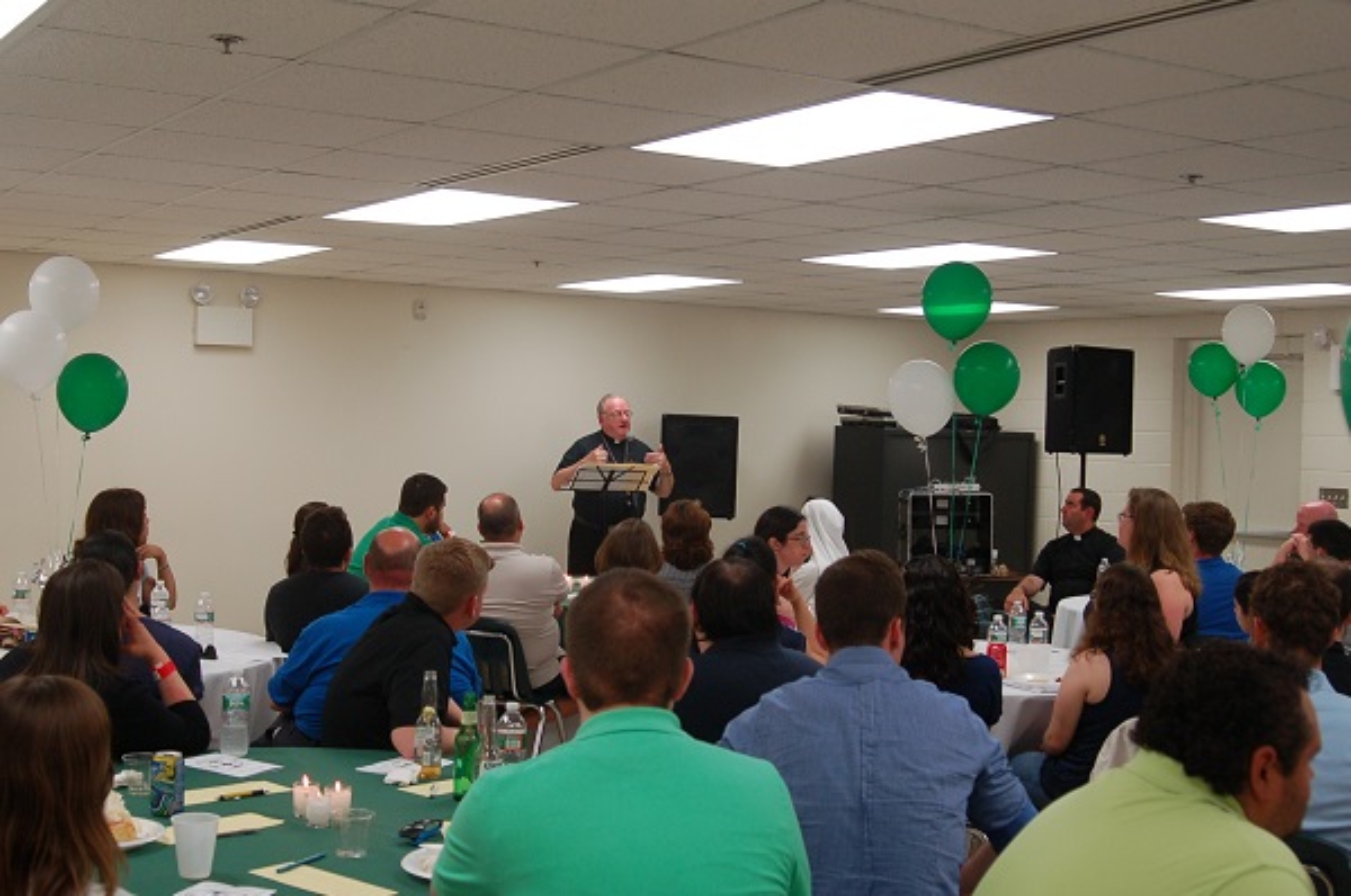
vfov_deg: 31.8
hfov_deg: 46.5
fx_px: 1574
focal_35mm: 42
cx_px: 676
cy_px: 448
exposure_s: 1/80
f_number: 4.5
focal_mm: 28
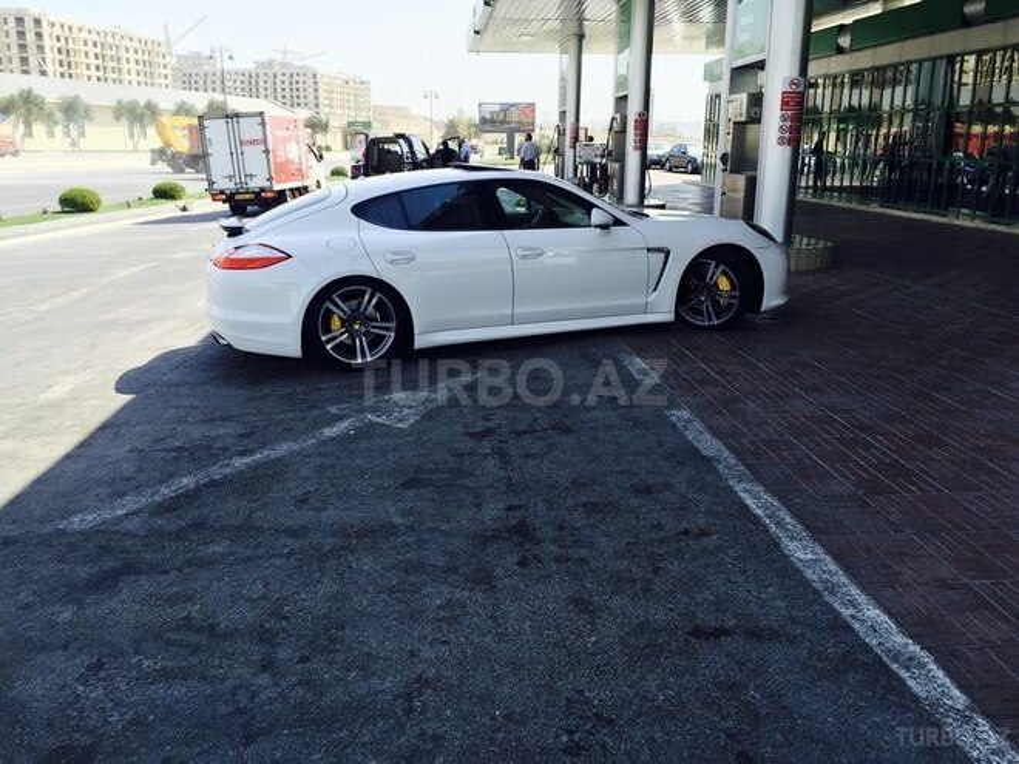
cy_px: 382
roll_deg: -0.9
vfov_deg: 48.2
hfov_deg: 61.7
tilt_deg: -14.7
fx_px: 854
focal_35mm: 29
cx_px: 510
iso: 32
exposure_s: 1/732
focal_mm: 4.15
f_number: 2.2
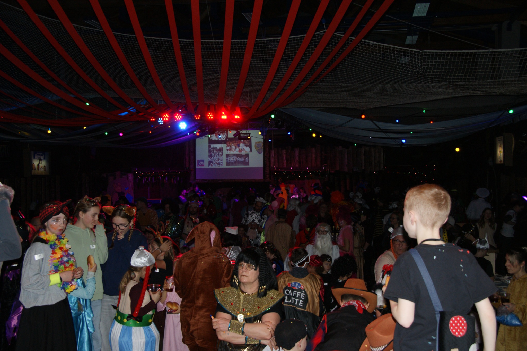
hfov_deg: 49.6
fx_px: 570
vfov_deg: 34.2
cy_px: 176
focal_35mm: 39
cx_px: 264
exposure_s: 1/60
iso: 400
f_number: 5.6
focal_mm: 26
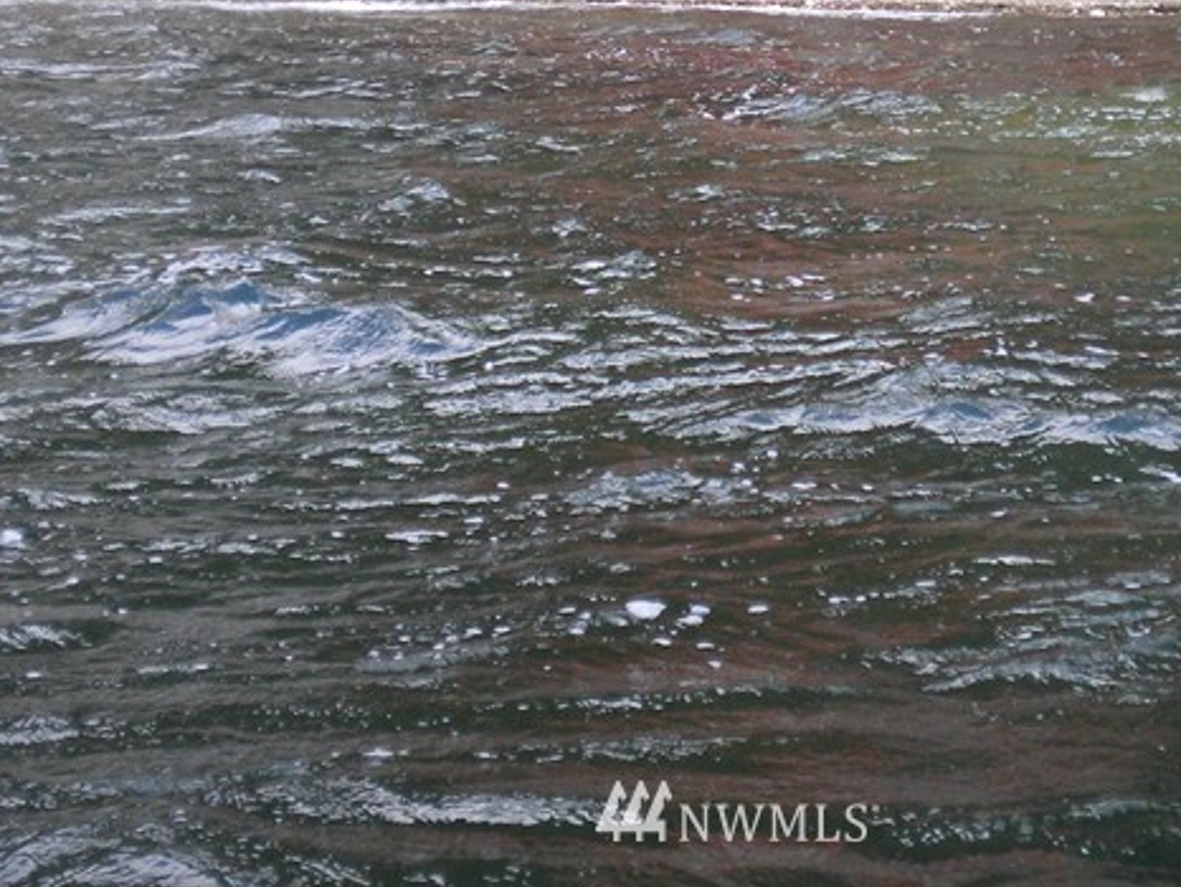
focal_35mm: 90
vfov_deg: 16.0
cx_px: 737
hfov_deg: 21.7
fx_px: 3072
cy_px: -66
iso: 157
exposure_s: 1/462
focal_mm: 7.4
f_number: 3.5
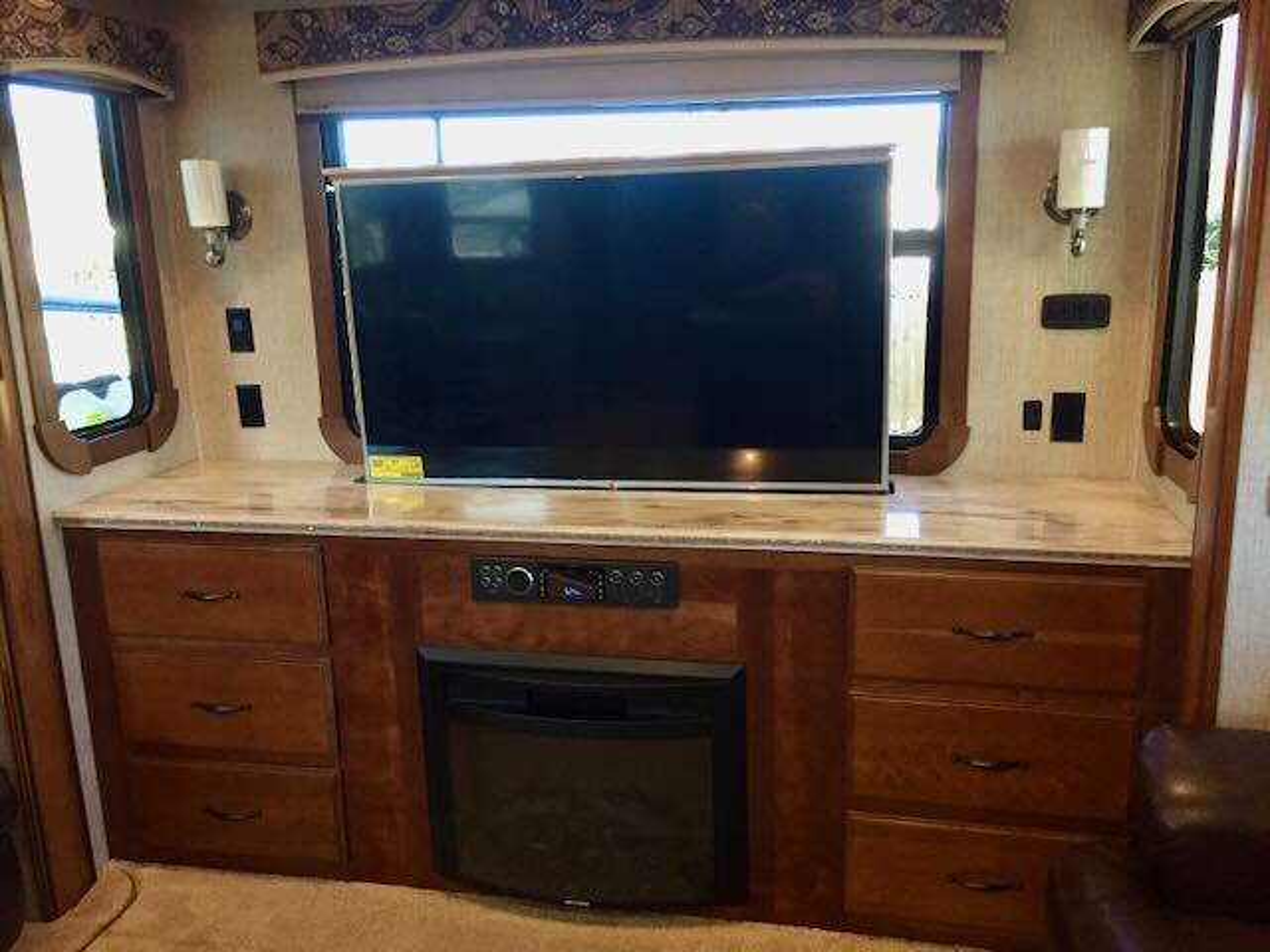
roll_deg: +1.4
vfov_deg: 48.2
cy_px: 476
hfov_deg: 61.7
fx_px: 1064
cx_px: 635
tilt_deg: -11.1
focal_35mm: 29
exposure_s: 1/30
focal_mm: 4.15
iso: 250
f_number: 2.2
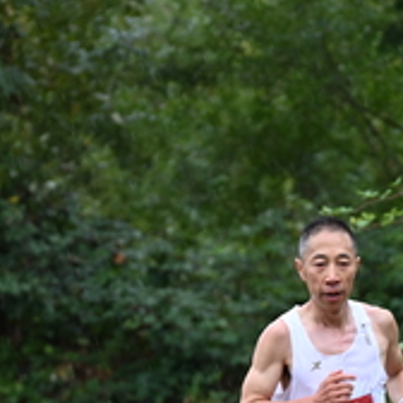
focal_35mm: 557
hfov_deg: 3.1
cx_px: 302
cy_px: 399
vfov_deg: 3.1
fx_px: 7336
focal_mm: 200
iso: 720
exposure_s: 1/250
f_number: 6.3
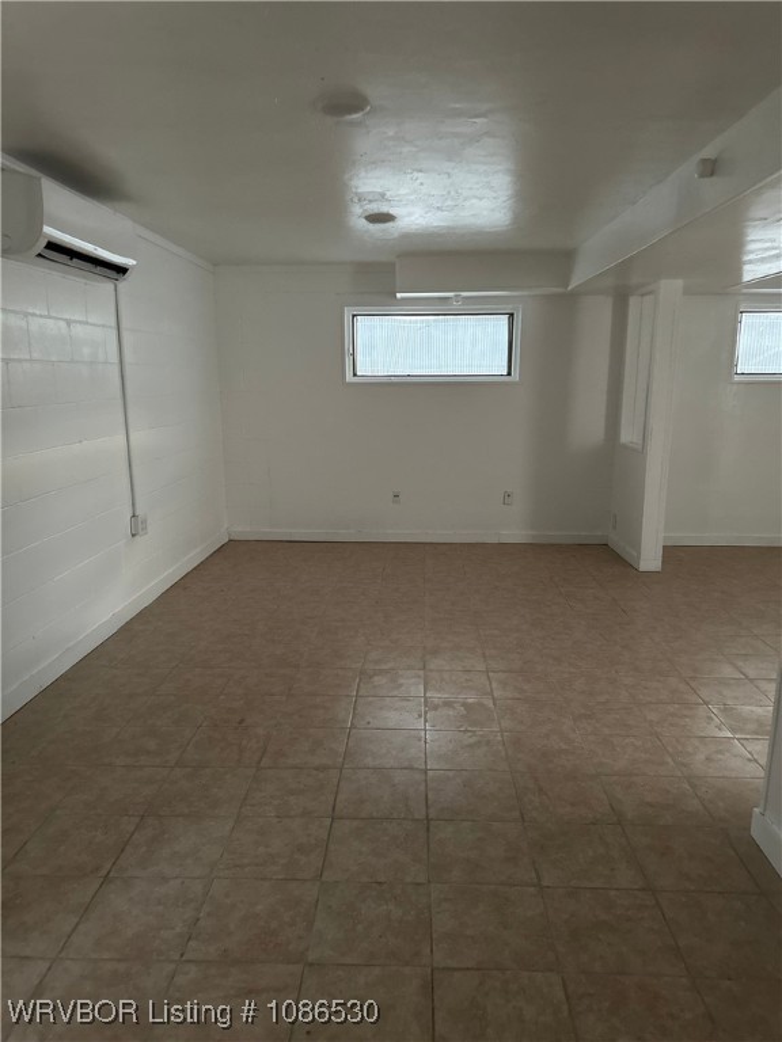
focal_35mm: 24
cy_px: 521
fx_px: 723
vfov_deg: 71.6
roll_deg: -0.2
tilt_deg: -11.2
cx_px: 391
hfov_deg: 56.8
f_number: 1.78
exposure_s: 1/40
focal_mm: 6.86
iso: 1000
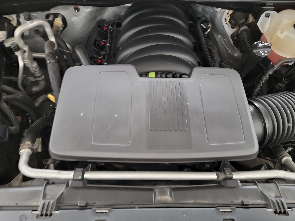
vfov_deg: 56.8
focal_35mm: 24
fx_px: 205
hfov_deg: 71.6
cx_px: 148
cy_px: 110
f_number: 1.8
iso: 771
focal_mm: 6.7
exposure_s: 1/17
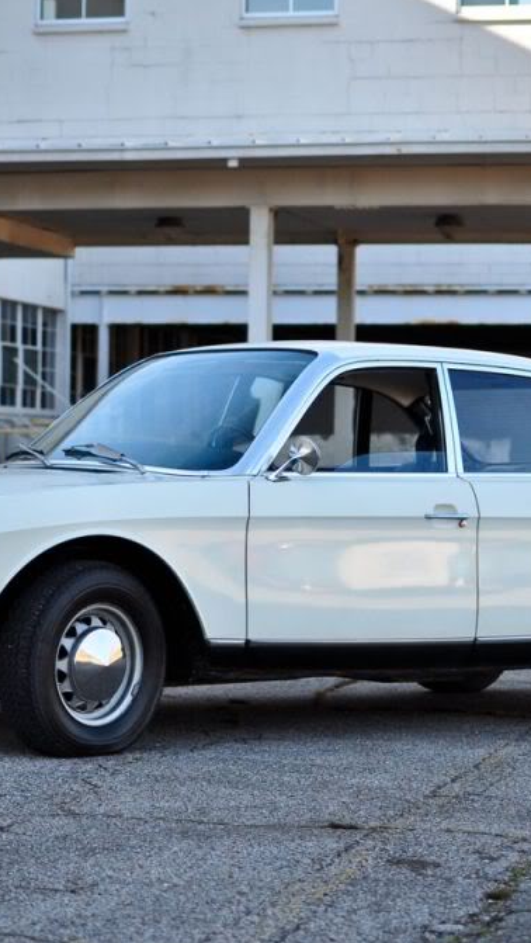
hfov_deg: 14.4
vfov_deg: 25.4
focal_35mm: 84
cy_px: 469
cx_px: 256
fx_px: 2095
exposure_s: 1/4000
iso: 400
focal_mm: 35
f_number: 1.8
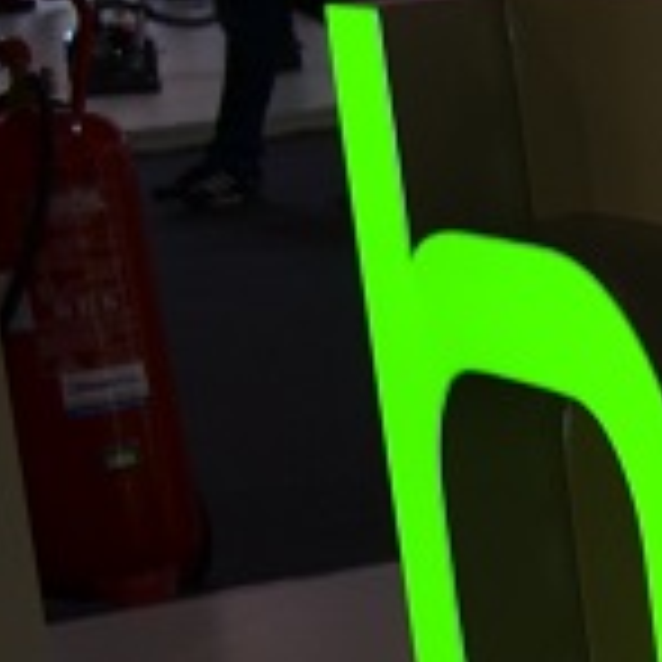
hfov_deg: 7.6
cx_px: 1743
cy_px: 698
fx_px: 4553
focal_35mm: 210
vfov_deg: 8.3
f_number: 4.5
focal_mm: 29
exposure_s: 1/60
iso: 400
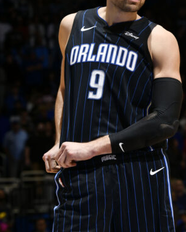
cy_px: 95
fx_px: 2106
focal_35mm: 306
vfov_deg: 6.3
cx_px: 104
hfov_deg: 5.1
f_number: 6.3
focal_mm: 140
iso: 160
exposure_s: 1/160
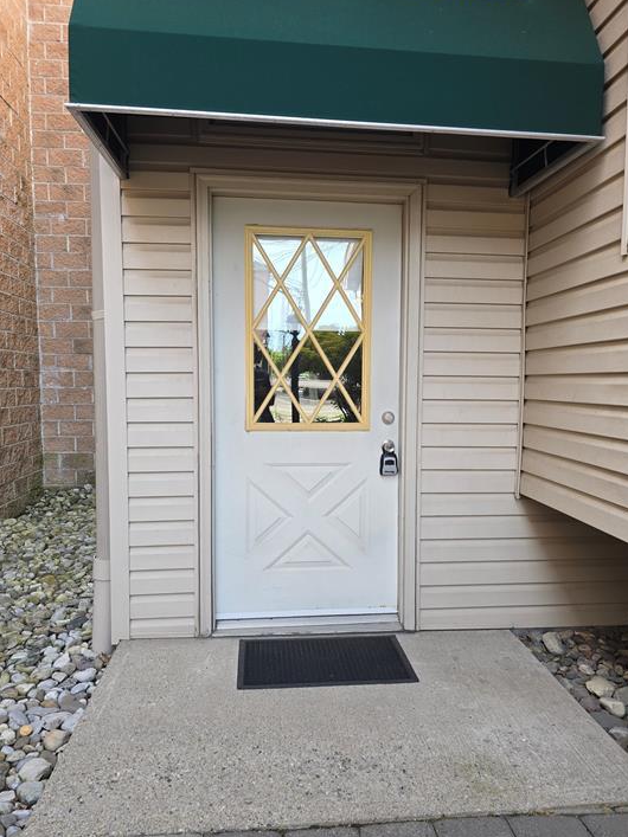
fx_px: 605
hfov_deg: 54.9
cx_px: 320
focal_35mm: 25
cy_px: 423
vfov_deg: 69.4
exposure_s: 1/180
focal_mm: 6.3
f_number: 1.7
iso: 50
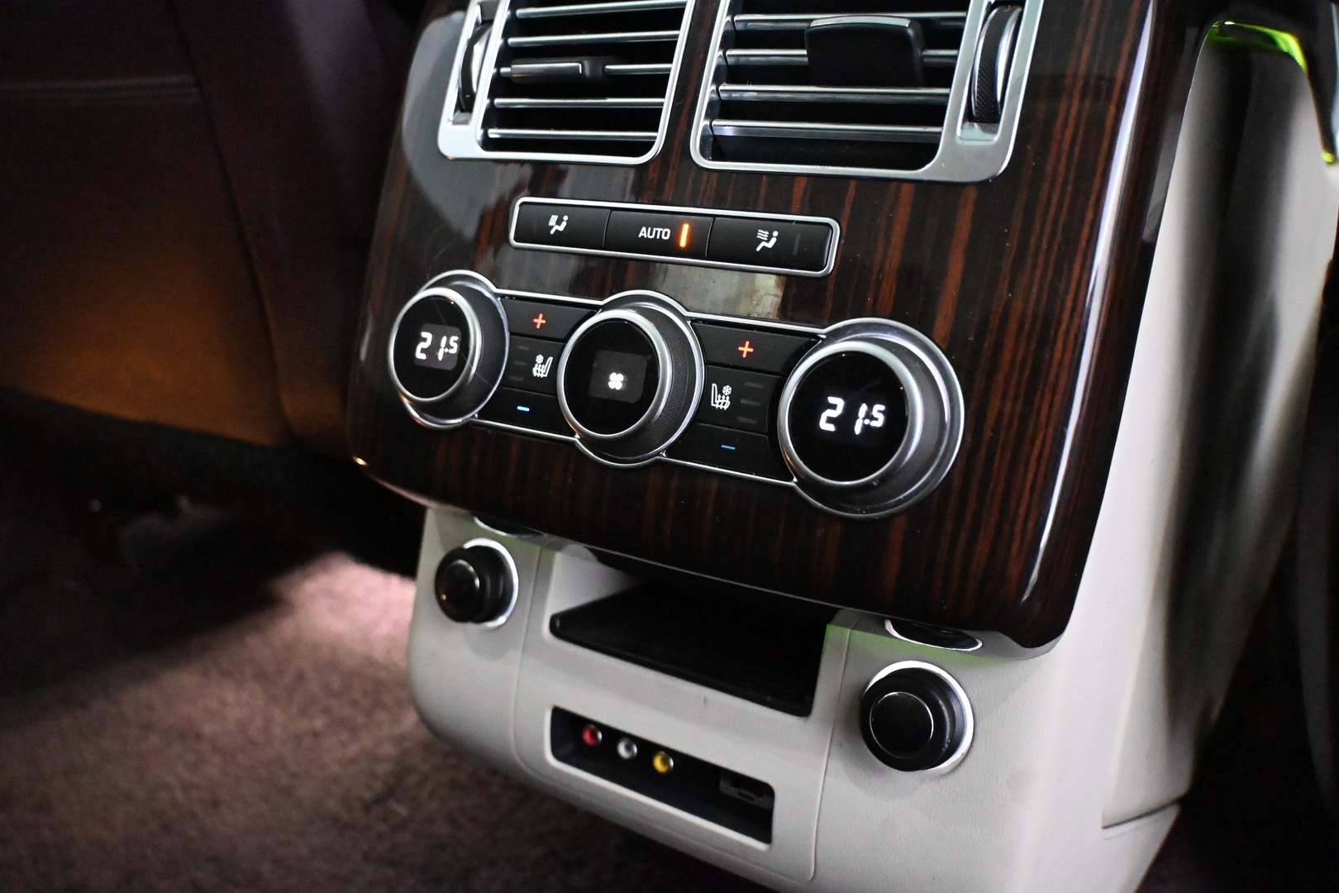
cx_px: 670
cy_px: 446
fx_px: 1172
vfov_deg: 41.7
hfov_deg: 59.5
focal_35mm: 32
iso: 12800
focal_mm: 21
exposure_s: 1/50
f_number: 4
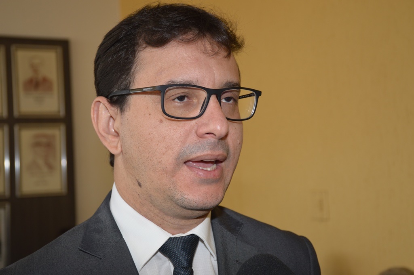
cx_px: 207
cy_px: 138
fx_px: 776
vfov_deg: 20.1
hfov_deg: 29.9
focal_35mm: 68
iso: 320
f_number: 4.5
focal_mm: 45
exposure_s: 1/80
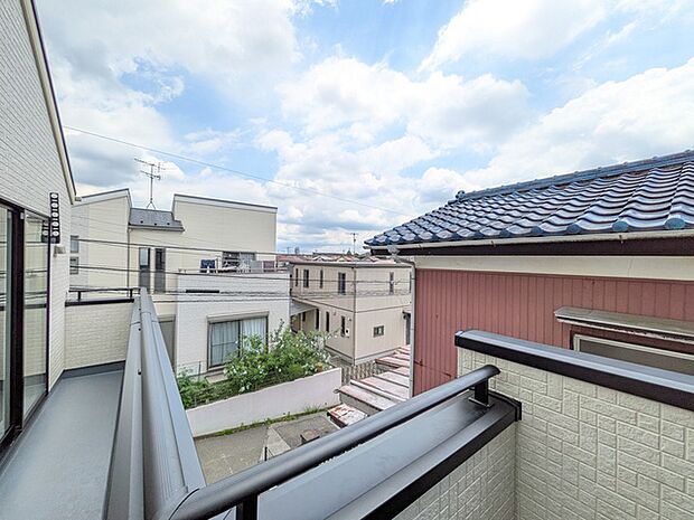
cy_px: 260
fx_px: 281
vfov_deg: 85.7
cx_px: 347
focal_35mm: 14
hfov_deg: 102.1
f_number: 2.2
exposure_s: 1/1437
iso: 51
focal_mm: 1.83
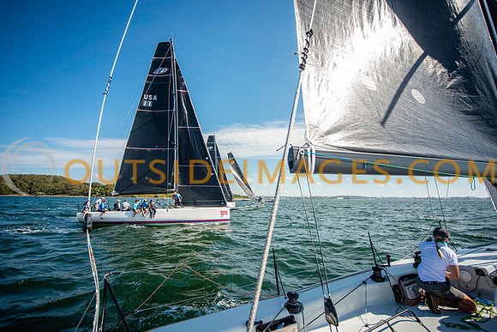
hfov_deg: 96.7
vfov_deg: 73.8
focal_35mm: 16
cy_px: 166
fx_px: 221
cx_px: 248
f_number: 5
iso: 320
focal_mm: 16
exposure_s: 1/1600
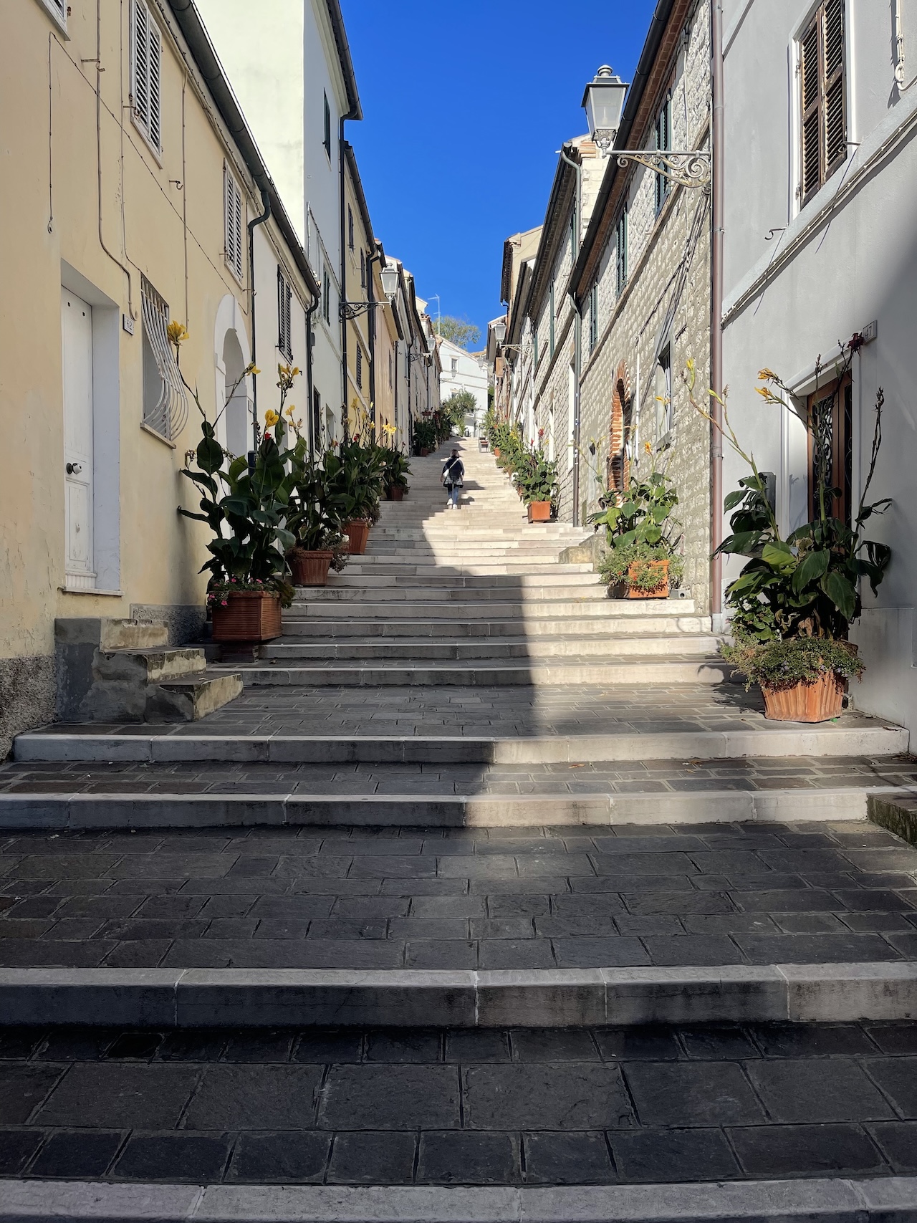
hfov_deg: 54.9
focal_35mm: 25
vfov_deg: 69.4
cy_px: 612
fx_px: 883
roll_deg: -0.2
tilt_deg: -0.1
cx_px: 458
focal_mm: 5.1
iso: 32
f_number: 1.6
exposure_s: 1/3086
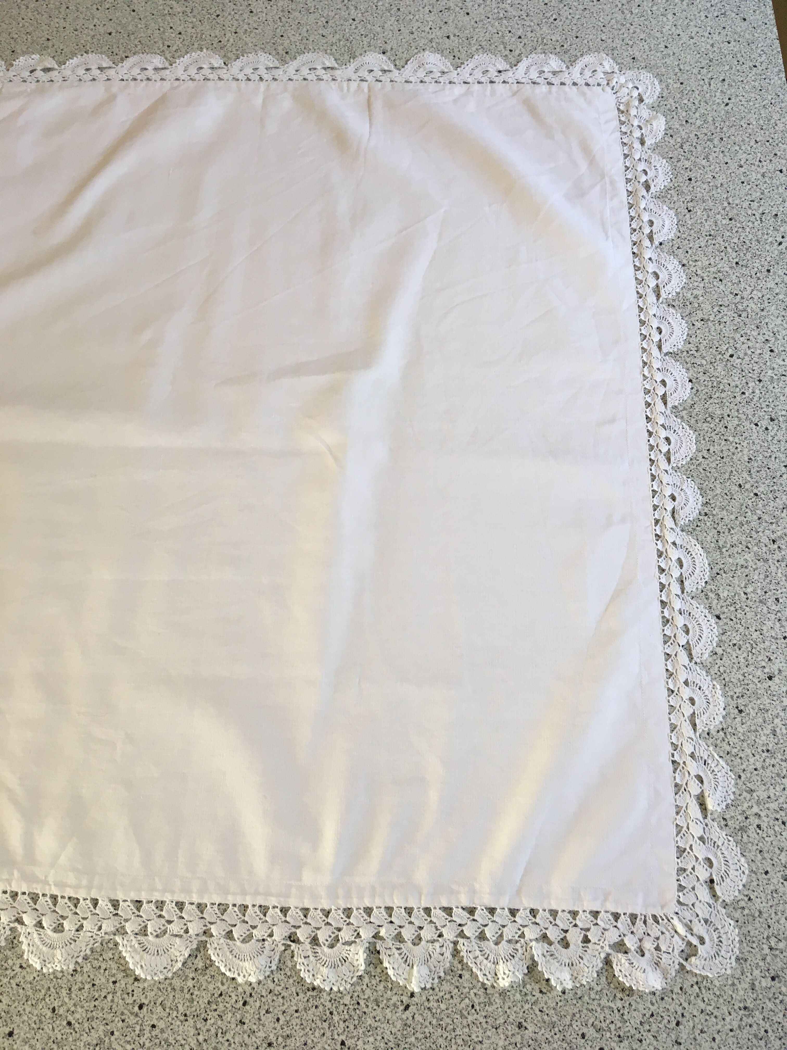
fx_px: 879
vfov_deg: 61.7
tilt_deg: -69.6
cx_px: 394
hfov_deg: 48.2
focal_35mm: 29
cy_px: 525
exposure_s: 1/33
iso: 32
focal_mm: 4.15
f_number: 2.2
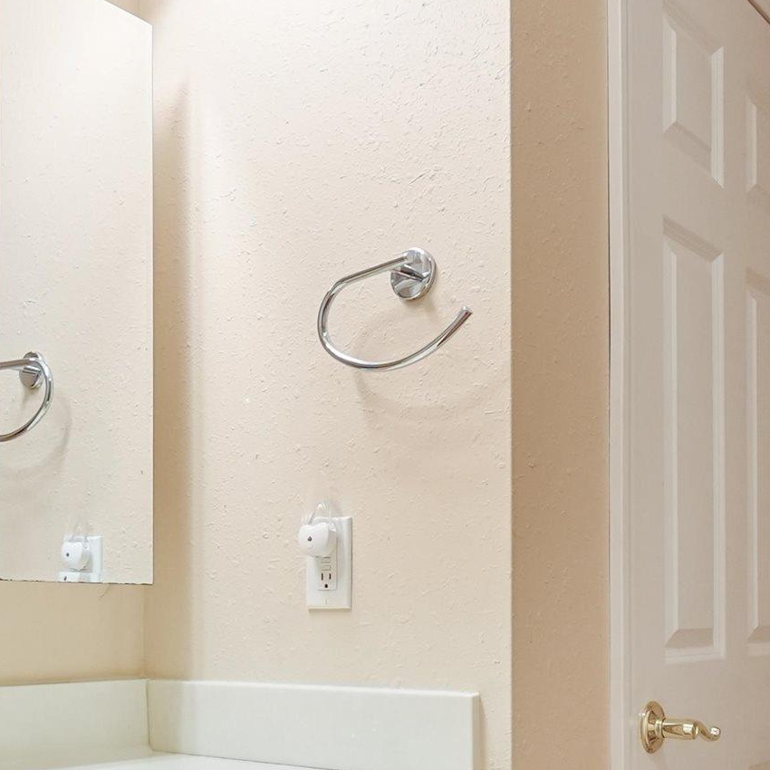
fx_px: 1082
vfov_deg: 38.0
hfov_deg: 38.6
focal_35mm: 43
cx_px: 242
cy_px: 598
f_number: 10
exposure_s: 1/25
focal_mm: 14
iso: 2000
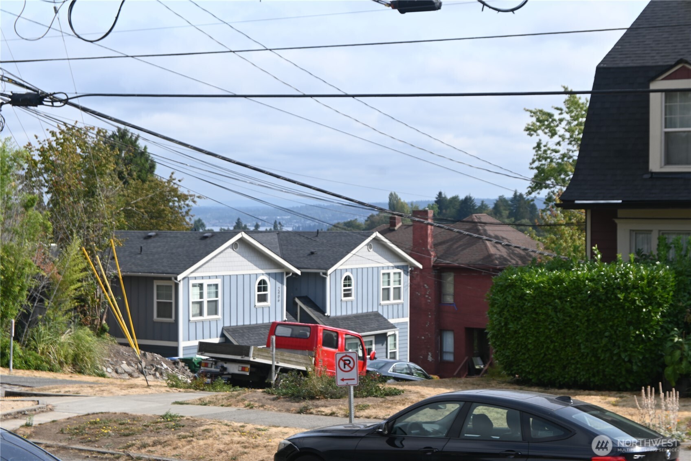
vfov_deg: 18.2
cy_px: 230
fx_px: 1439
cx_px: 346
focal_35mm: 75
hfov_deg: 27.0
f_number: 8
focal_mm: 50
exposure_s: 1/250
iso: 100
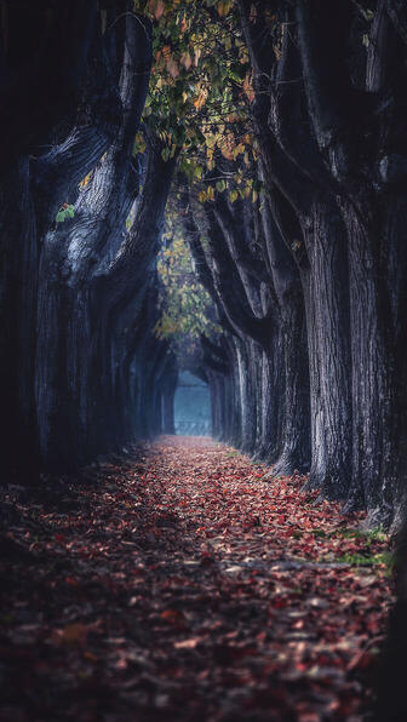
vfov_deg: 9.3
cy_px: 362
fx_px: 4444
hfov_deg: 5.2
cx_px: 185
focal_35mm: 232
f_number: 7.1
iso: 320
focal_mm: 220
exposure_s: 1/30
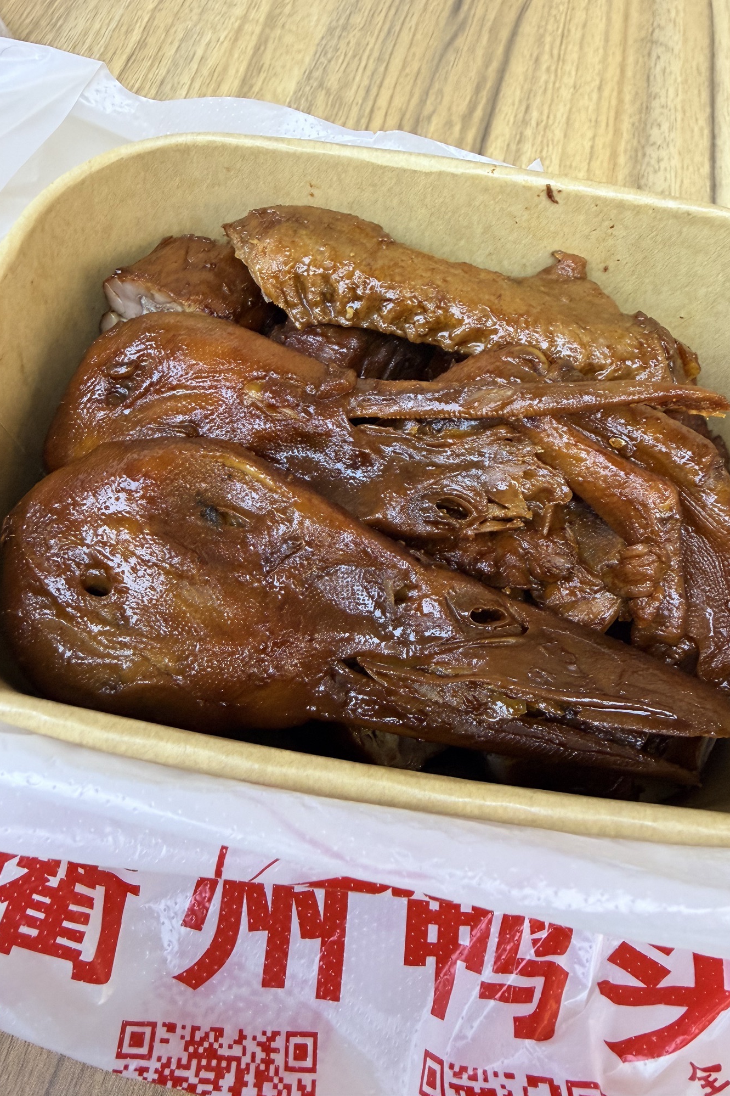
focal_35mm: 25
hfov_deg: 51.2
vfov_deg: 71.5
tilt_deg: -57.7
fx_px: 760
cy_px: 548
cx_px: 397
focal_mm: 2.22
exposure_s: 1/50
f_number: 2.2
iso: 160
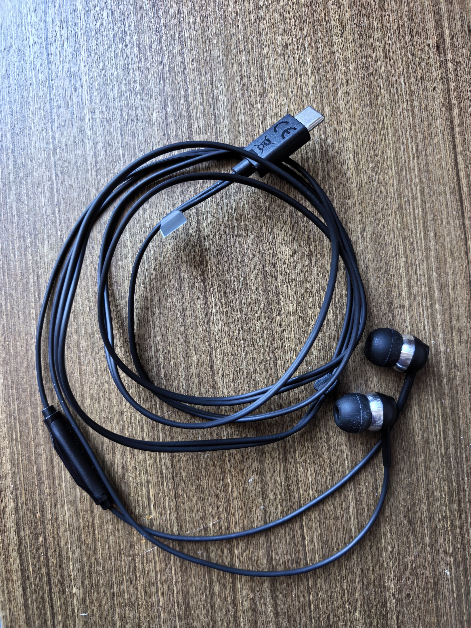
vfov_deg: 71.6
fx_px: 435
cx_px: 236
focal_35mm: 24
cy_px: 314
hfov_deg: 56.8
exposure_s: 1/100
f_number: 2
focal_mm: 6.98
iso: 640
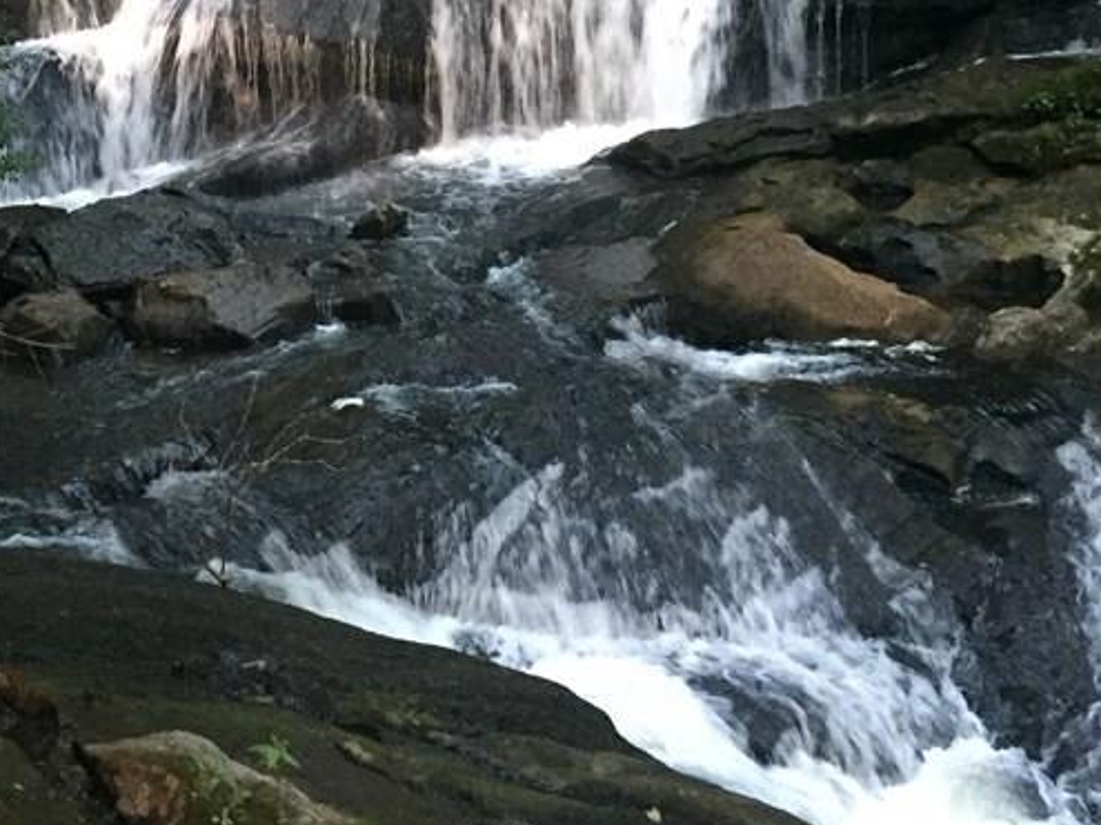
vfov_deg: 23.6
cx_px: 380
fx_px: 1908
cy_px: 36
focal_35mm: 60
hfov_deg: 32.0
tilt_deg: -8.8
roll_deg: +1.9
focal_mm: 4.15
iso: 250
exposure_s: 1/15
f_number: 2.2
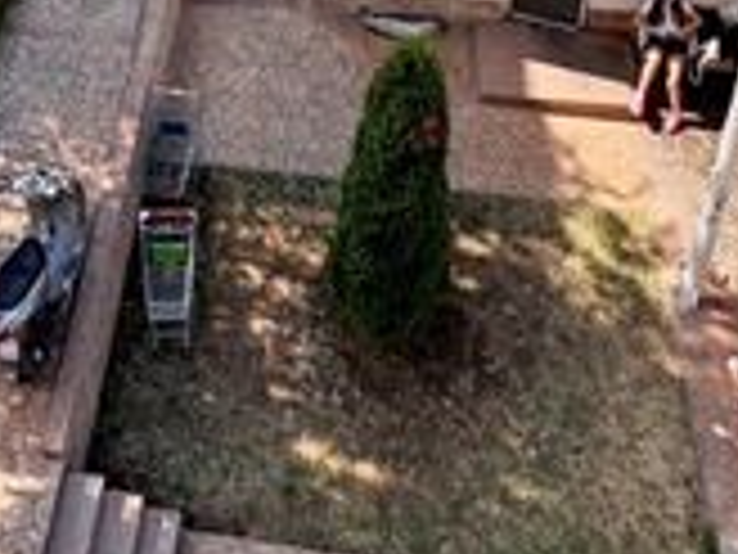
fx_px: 1279
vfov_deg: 20.2
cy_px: -329
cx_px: 196
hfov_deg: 31.7
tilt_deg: -29.9
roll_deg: +2.2
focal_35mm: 60
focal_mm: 2.22
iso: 50
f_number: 2.2
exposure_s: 1/652
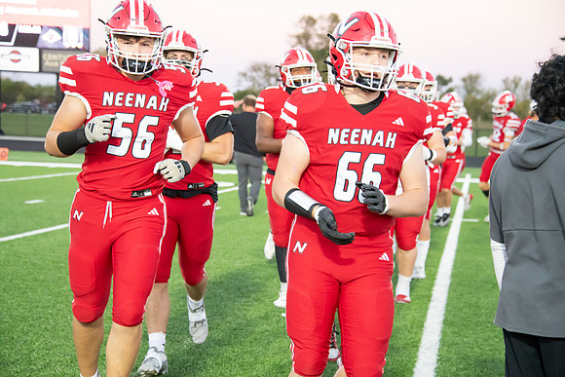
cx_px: 282
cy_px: 188
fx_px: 1413
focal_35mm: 90
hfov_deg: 22.6
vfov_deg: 15.2
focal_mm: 90
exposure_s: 1/500
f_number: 5.6
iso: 8000
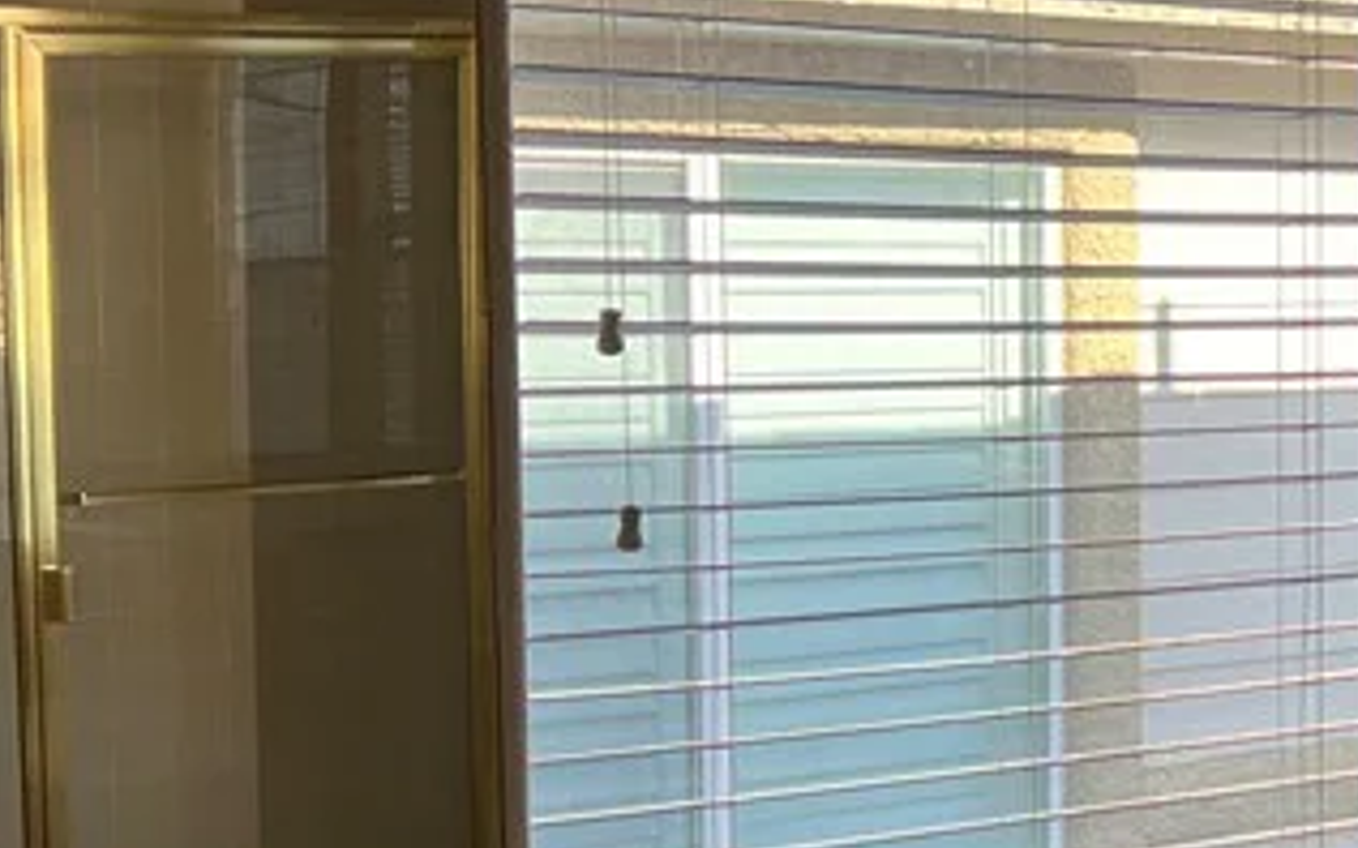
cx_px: 1474
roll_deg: -0.2
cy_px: 535
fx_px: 3293
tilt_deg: -6.0
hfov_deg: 22.1
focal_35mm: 89
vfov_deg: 14.7
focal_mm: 5.7
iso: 50
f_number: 1.5
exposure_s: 1/674
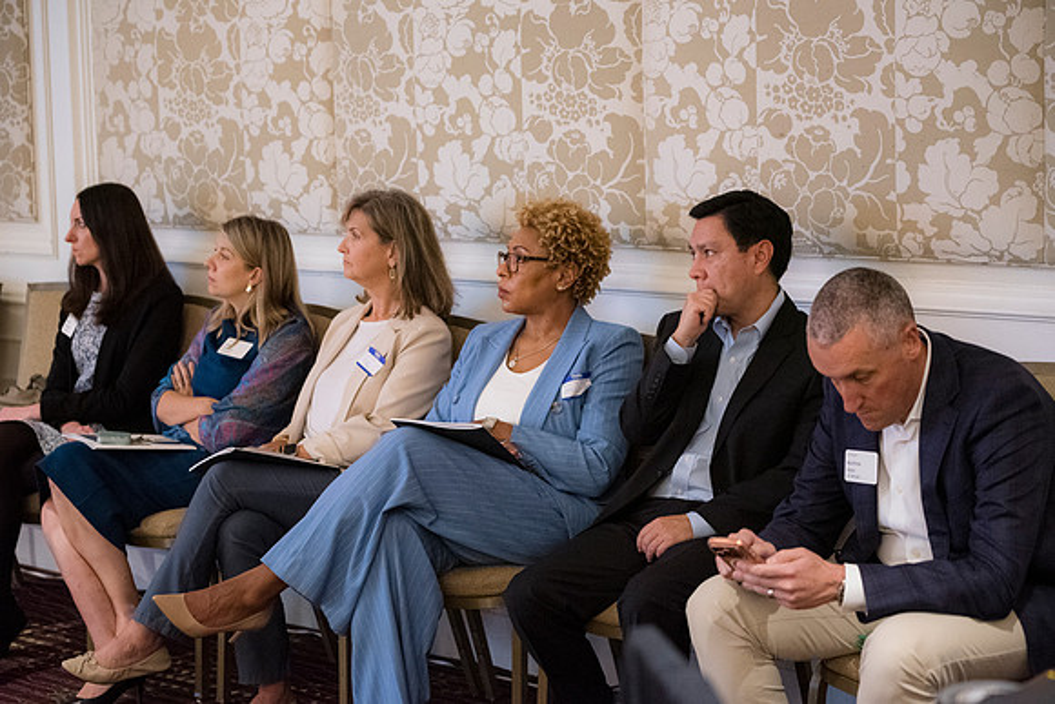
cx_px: 528
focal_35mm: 70
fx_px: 2052
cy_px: 352
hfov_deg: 28.8
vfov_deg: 19.5
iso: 6400
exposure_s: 1/160
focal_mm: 70
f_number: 2.8
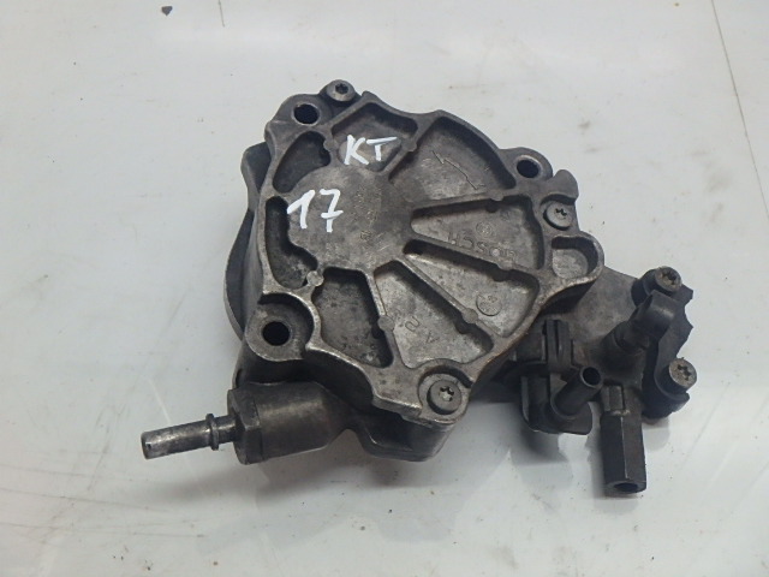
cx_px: 384
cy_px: 288
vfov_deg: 34.3
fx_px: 933
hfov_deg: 44.8
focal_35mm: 42
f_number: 5.2
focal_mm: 7.5
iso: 500
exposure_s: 1/40
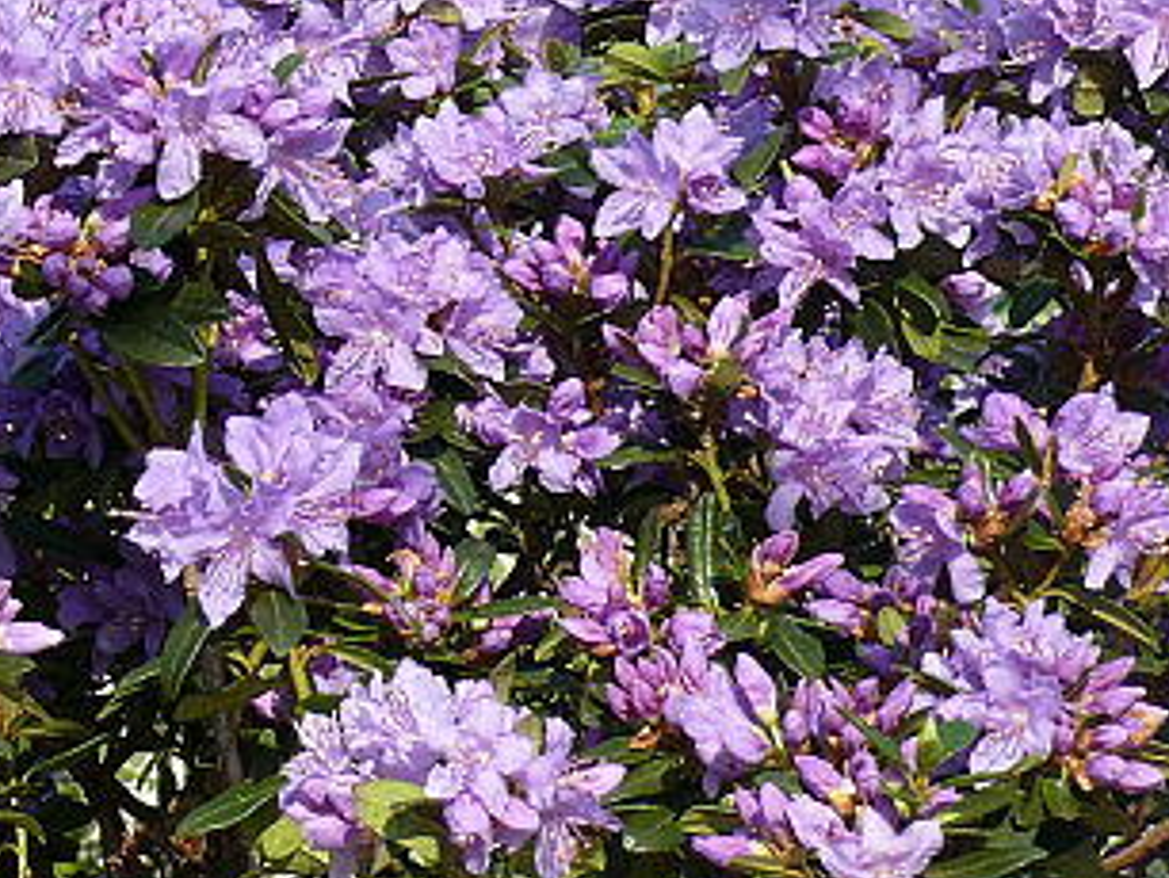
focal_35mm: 215
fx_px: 7266
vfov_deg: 6.9
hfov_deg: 9.2
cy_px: 447
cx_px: 661
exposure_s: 1/250
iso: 100
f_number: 5.6
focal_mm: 17.3
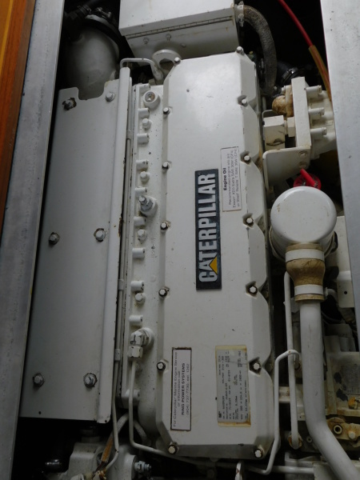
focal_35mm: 30
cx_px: 180
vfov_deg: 60.0
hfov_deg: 46.8
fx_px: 416
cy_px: 240
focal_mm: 5.3
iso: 125
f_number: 3.2
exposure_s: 1/50
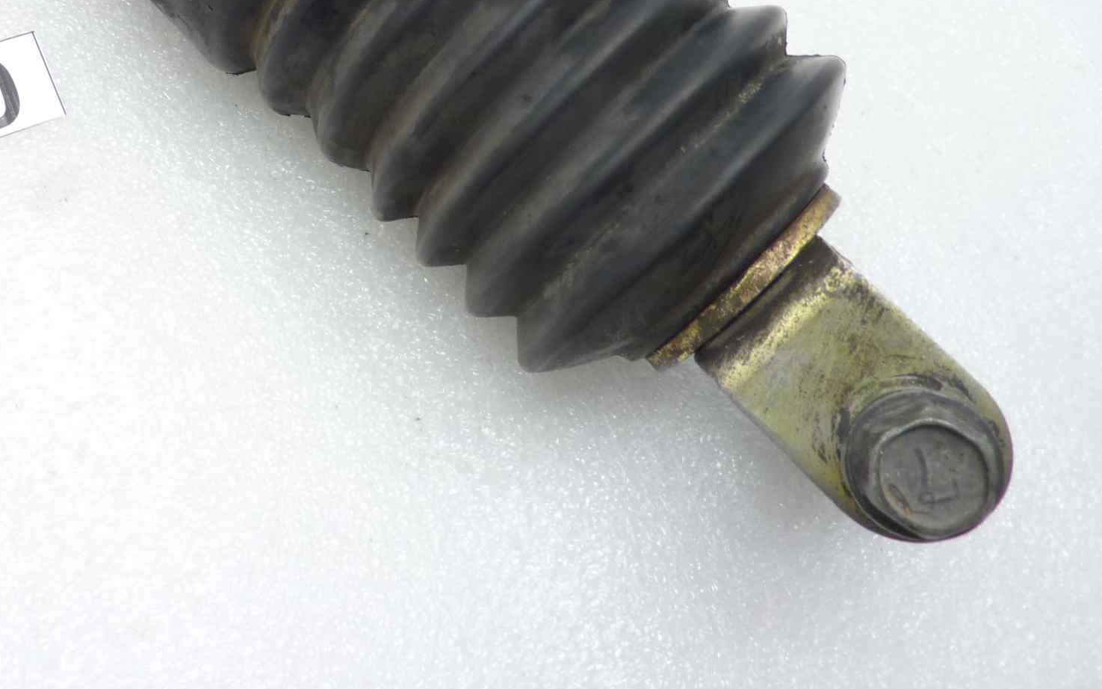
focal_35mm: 46
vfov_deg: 26.5
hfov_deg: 41.3
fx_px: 1382
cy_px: -5
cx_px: 192
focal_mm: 4.1
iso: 80
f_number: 3.3
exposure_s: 1/10
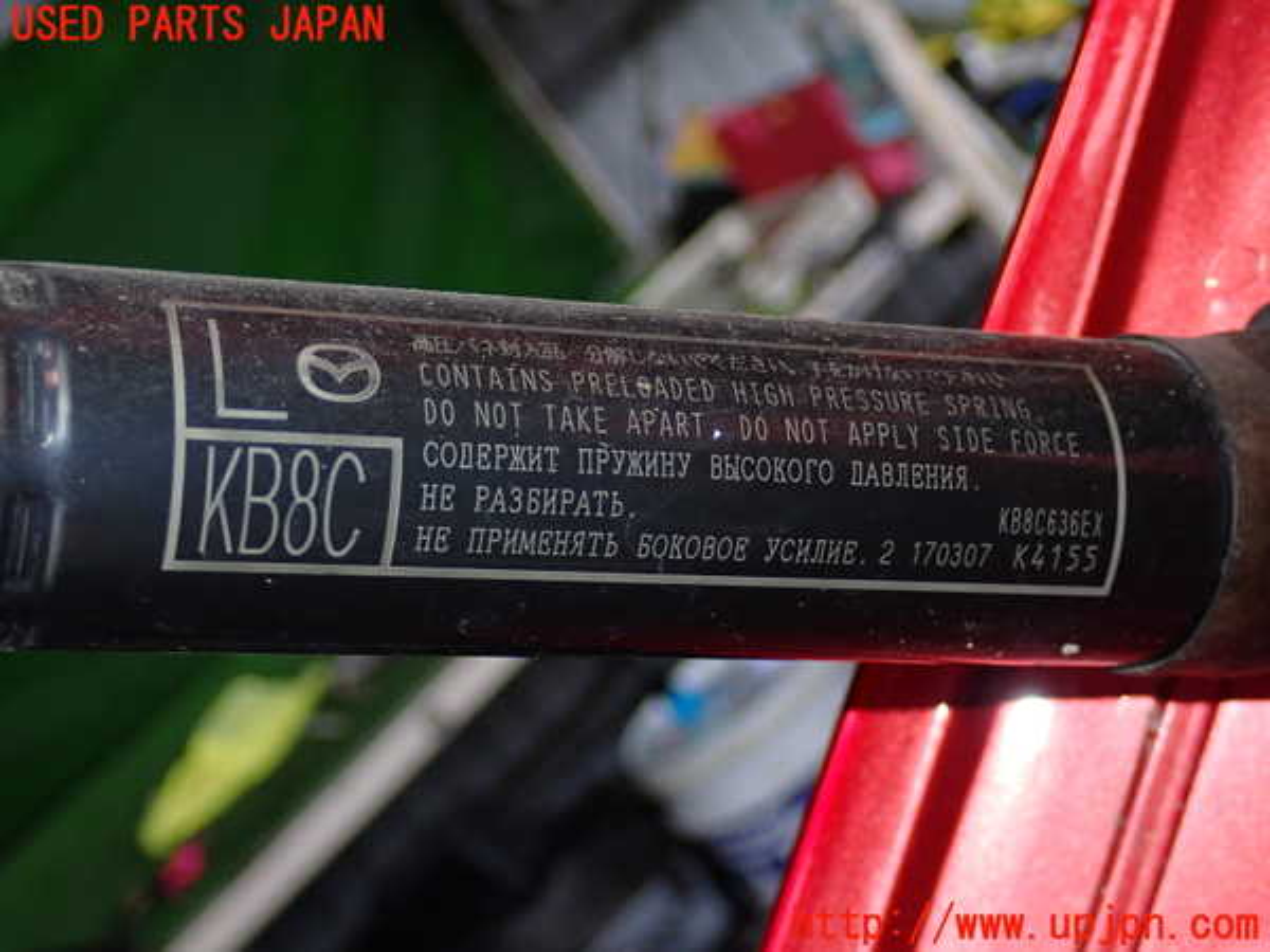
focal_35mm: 67
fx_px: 2458
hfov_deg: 29.0
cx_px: 635
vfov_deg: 21.9
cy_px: 476
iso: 320
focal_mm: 11.88
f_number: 11
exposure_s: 1/60
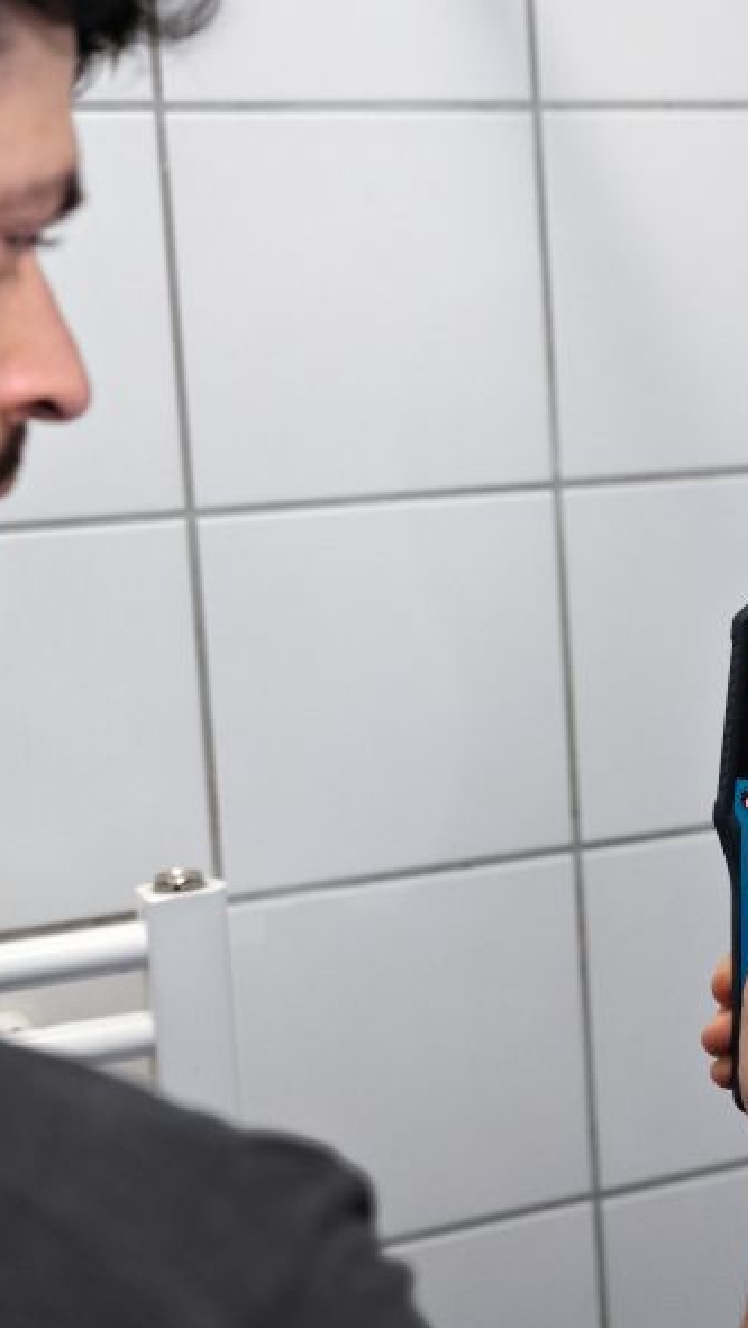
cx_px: 636
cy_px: 624
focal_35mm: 62
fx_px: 2183
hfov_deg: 19.2
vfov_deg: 33.8
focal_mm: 35
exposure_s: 1/125
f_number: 3.2
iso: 1800
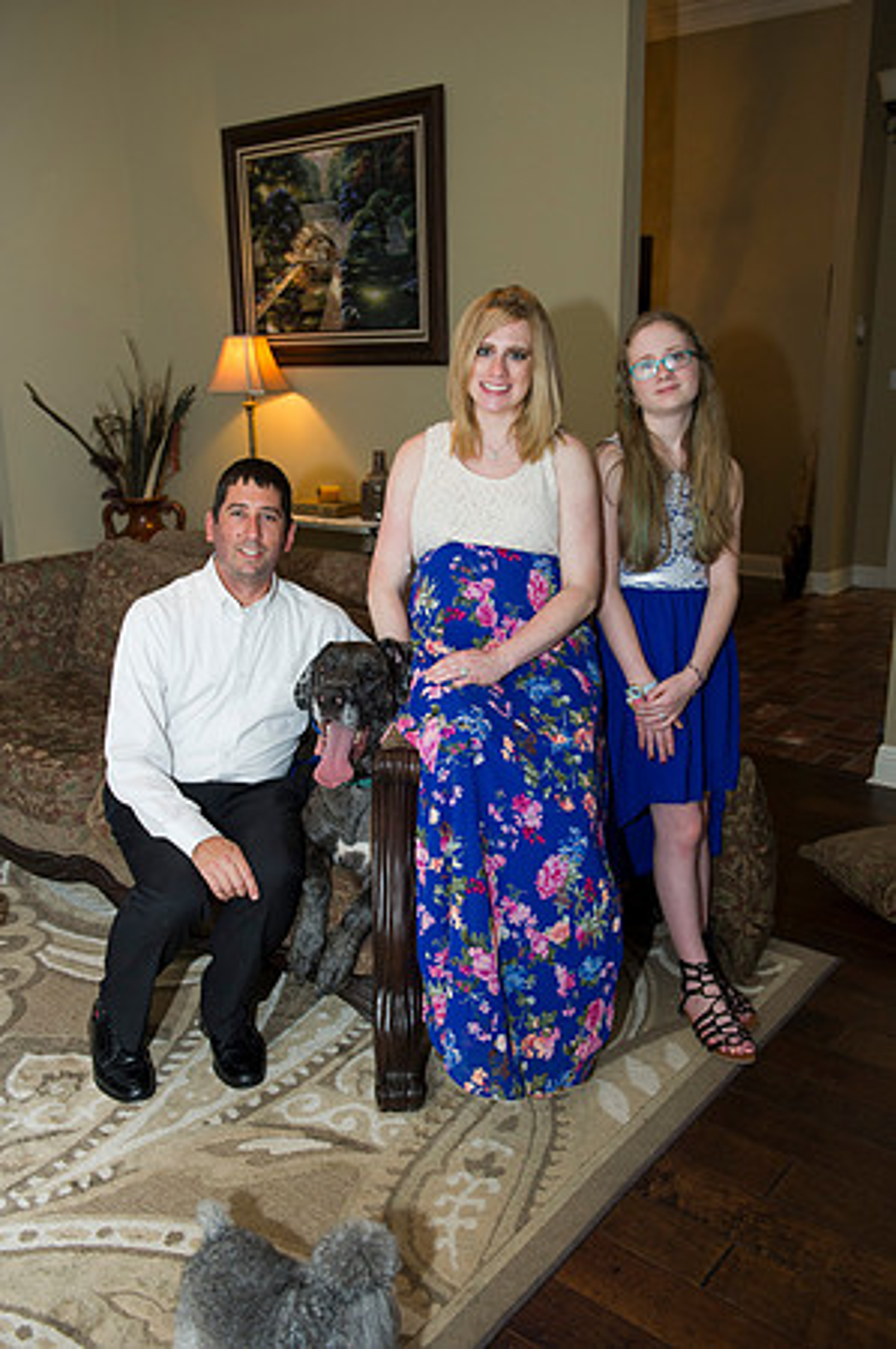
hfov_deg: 42.2
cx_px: 448
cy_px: 674
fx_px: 1160
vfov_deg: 60.3
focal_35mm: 31
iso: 1600
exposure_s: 1/160
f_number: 4
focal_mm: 31
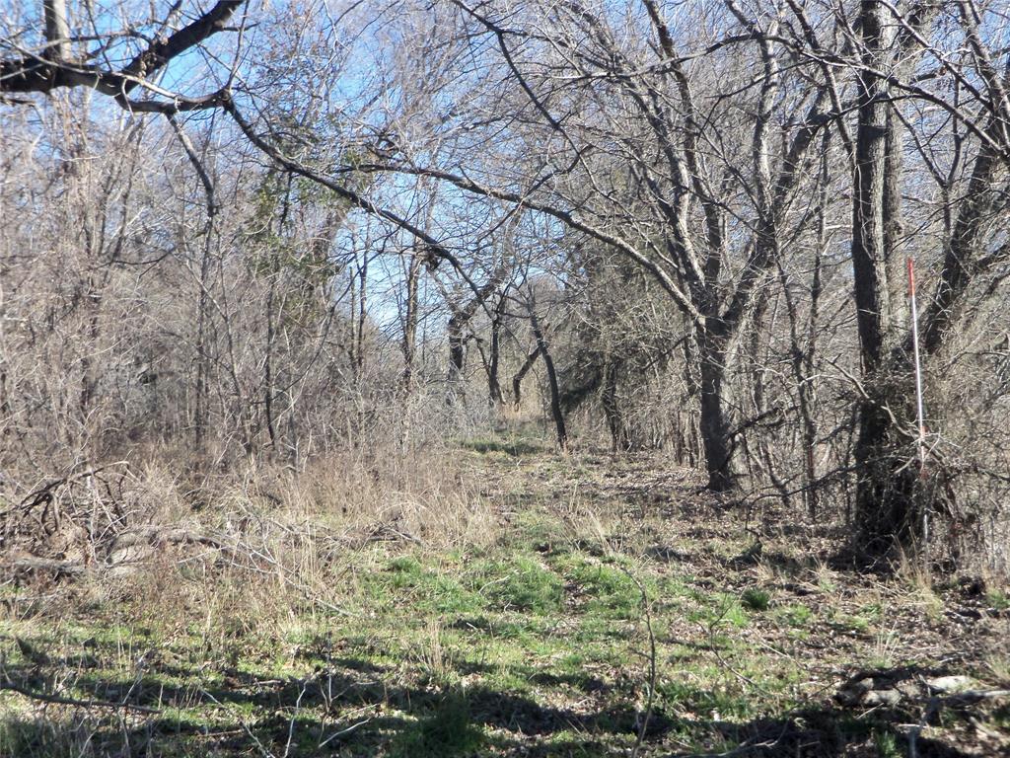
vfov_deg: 23.7
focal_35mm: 62
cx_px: 505
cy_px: 379
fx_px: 1809
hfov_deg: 31.2
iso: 64
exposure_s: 1/125
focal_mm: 10.9
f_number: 4.8
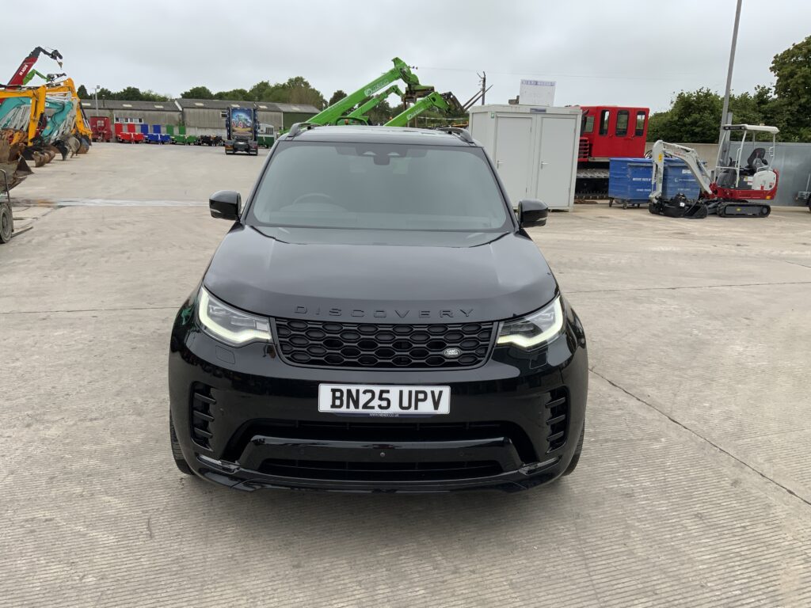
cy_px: 304
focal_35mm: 29
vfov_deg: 48.2
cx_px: 406
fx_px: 679
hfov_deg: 61.7
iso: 16
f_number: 1.8
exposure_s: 1/912
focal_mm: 3
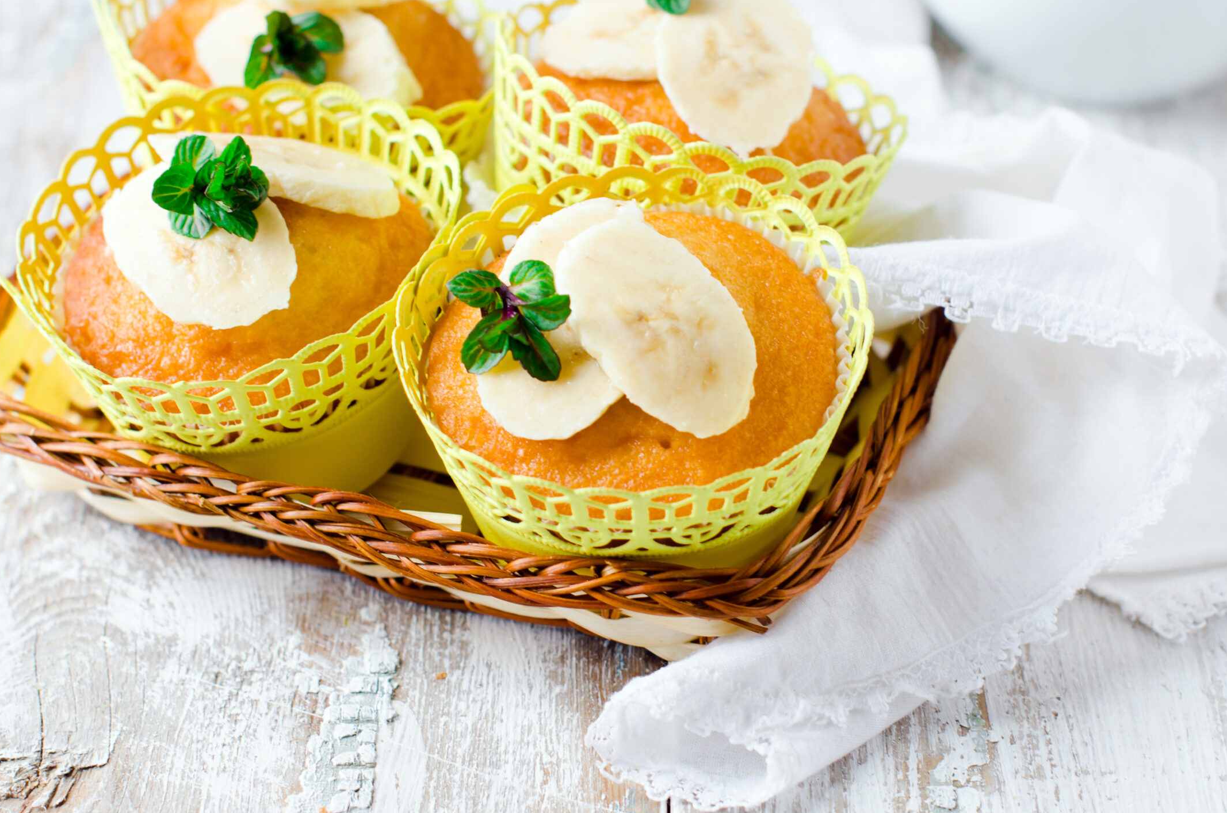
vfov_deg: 15.1
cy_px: 376
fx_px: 3061
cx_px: 626
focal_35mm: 90
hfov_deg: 22.7
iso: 200
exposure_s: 1/30
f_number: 4.5
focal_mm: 50
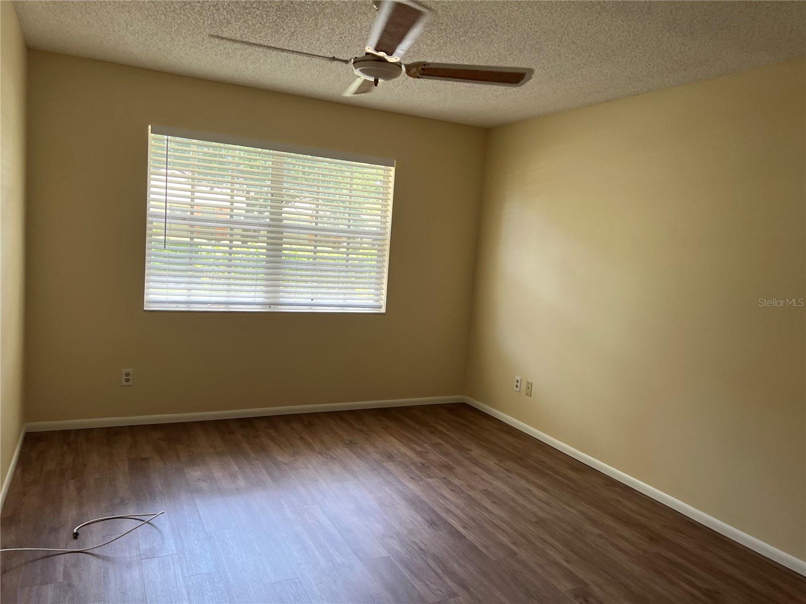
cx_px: 403
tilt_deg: -6.8
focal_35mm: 26
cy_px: 302
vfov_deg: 53.1
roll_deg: -3.9
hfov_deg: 67.3
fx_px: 605
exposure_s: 1/121
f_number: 1.5
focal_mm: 5.7
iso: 64
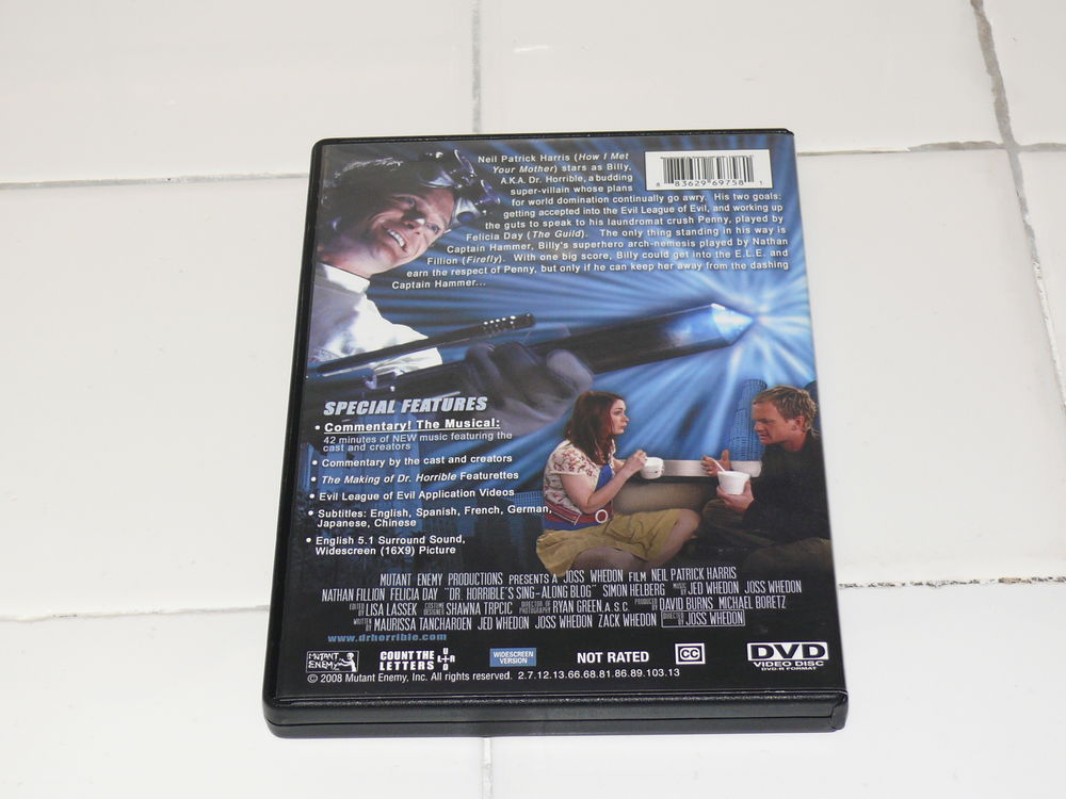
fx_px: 2433
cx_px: 533
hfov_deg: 24.7
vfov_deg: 18.7
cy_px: 400
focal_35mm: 79
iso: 100
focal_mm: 13
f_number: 3.2
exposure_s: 1/30
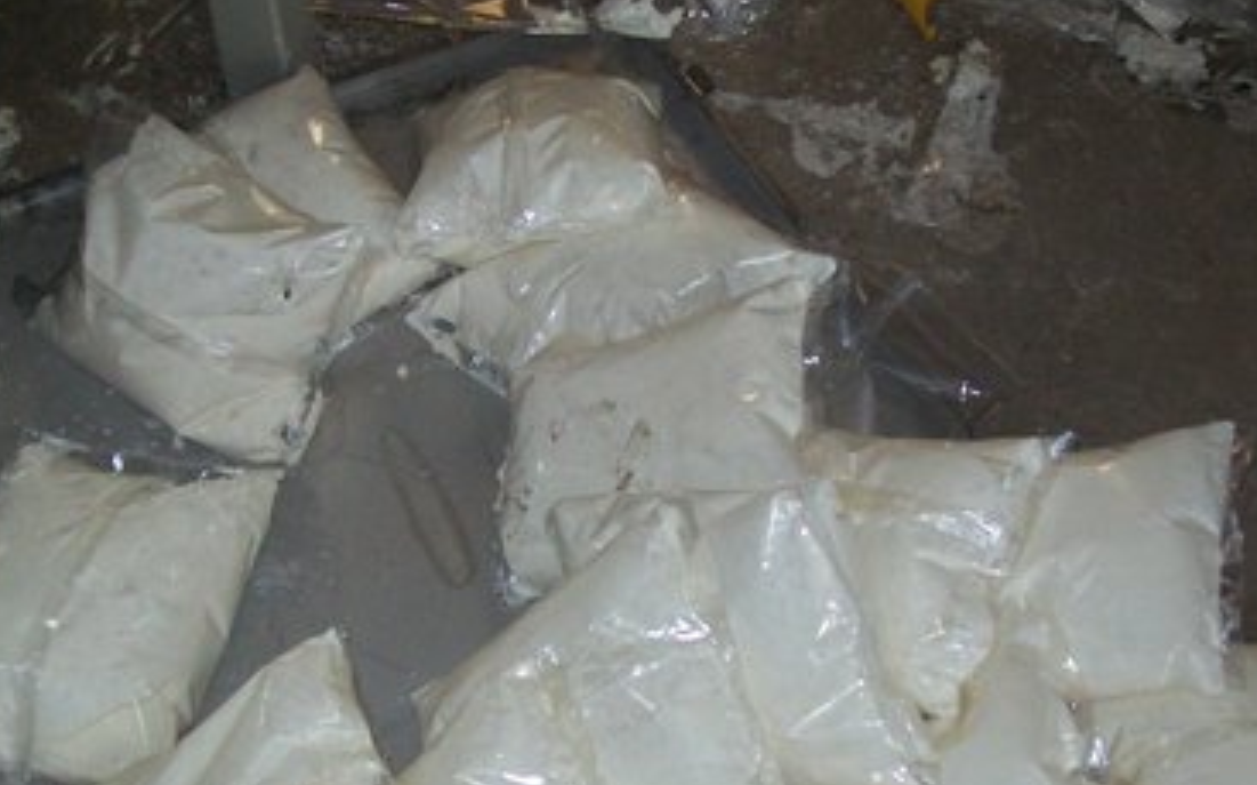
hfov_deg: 38.9
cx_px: 651
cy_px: 574
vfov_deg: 24.6
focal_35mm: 52
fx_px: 1781
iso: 160
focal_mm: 6
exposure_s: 1/60
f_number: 2.7
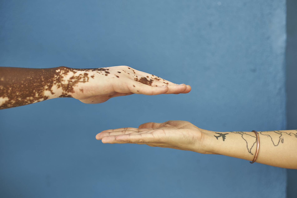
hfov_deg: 39.6
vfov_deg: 27.0
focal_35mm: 50
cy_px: 99
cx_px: 148
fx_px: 412
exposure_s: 1/200
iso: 160
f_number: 2.5
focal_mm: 50
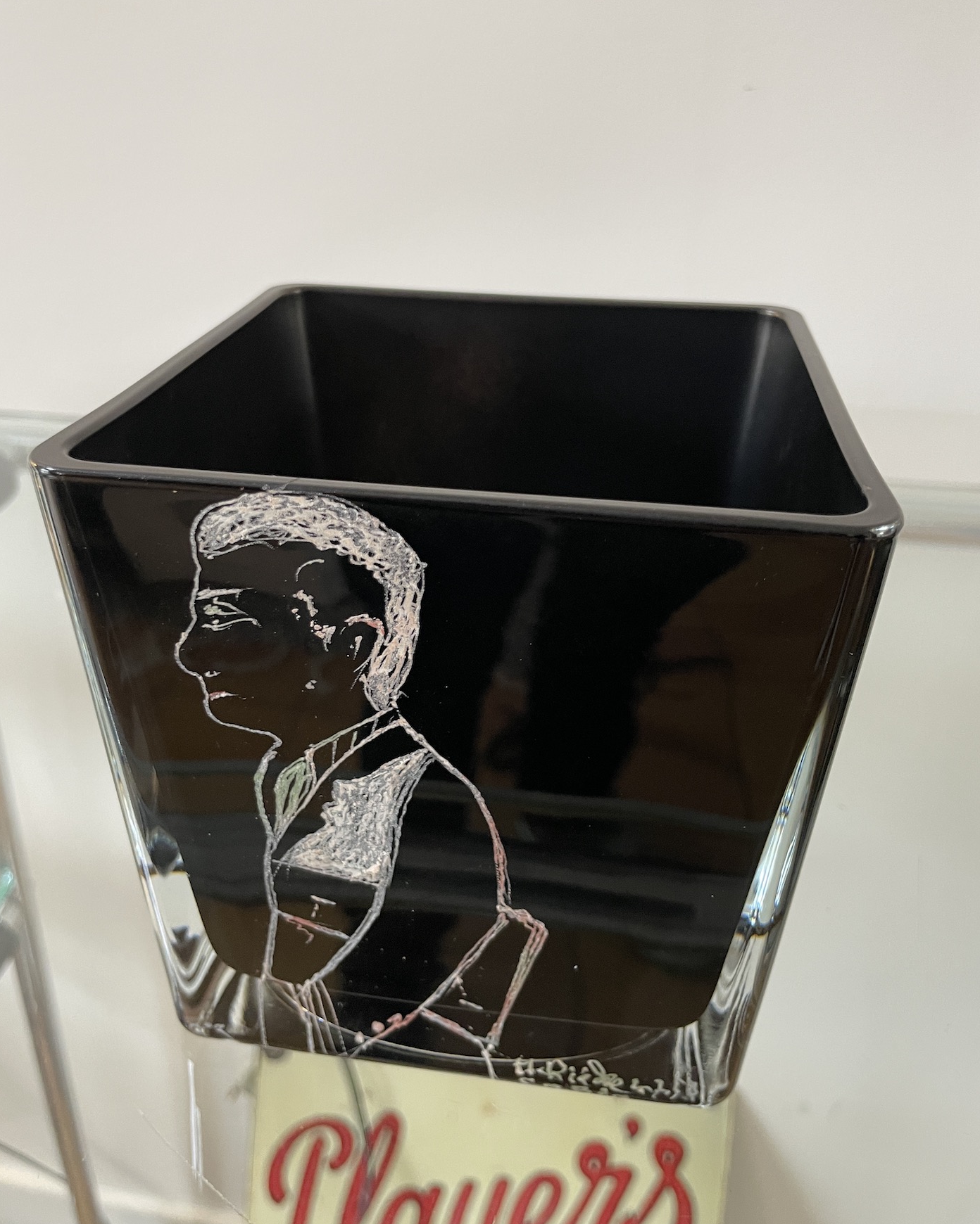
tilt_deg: -26.5
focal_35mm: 28
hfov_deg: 51.5
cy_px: 576
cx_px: 481
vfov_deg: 62.2
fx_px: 1015
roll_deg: -0.9
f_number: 1.6
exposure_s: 1/60
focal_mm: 4.2
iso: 160
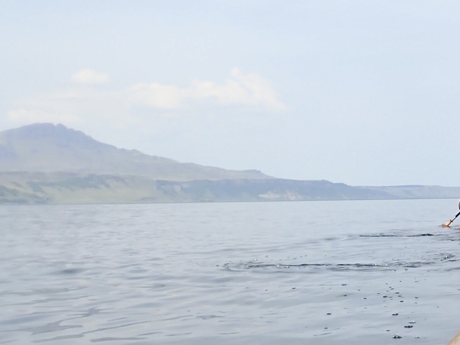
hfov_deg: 32.8
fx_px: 704
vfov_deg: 27.2
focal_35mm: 53
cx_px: 476
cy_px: 92
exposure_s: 1/160
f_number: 8
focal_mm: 4.5
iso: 100
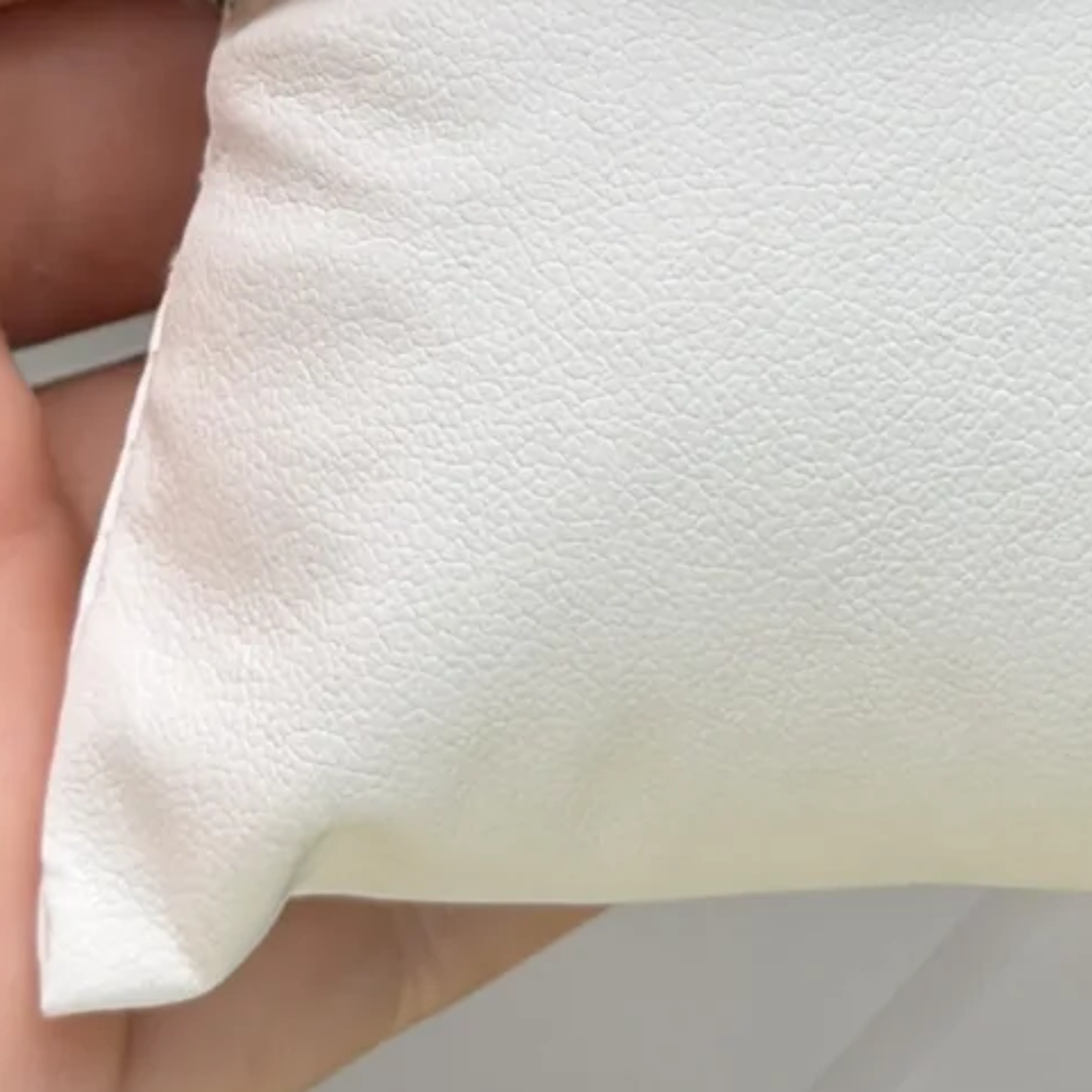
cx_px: 879
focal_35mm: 94
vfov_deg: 18.0
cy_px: -7
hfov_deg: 18.3
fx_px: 3355
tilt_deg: -74.7
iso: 64
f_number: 1.78
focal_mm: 6.76
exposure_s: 1/794
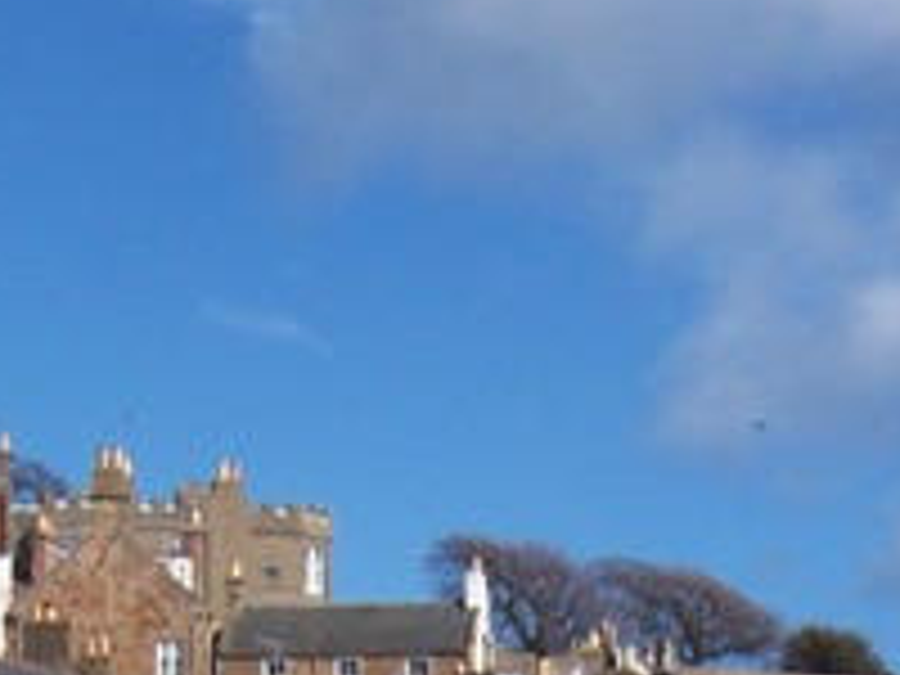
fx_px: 4056
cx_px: 477
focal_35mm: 156
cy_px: 918
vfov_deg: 9.3
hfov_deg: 12.7
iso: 64
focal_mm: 6.4
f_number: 7.1
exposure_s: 1/320
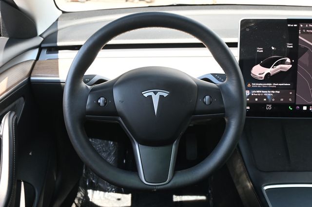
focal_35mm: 42
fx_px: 364
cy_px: 104
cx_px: 156
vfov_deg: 31.9
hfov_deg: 46.4
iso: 560
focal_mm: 28
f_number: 4.5
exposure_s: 1/125
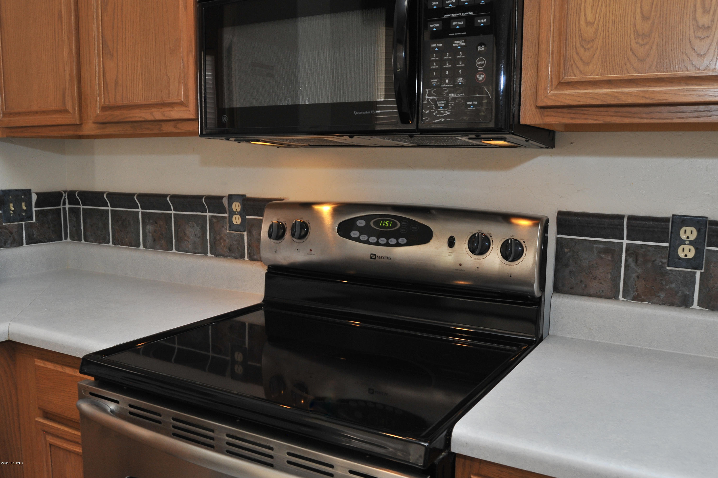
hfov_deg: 62.0
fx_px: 598
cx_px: 359
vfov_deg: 43.6
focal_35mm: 30
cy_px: 239
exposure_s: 1/30
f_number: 9
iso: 1000
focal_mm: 30
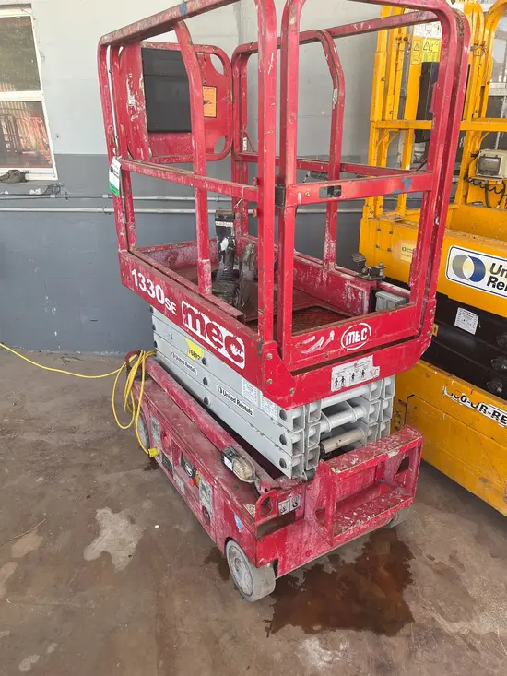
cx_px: 254
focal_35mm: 26
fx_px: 508
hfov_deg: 53.1
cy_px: 338
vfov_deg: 67.3
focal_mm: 5.1
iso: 64
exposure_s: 1/121
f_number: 1.6
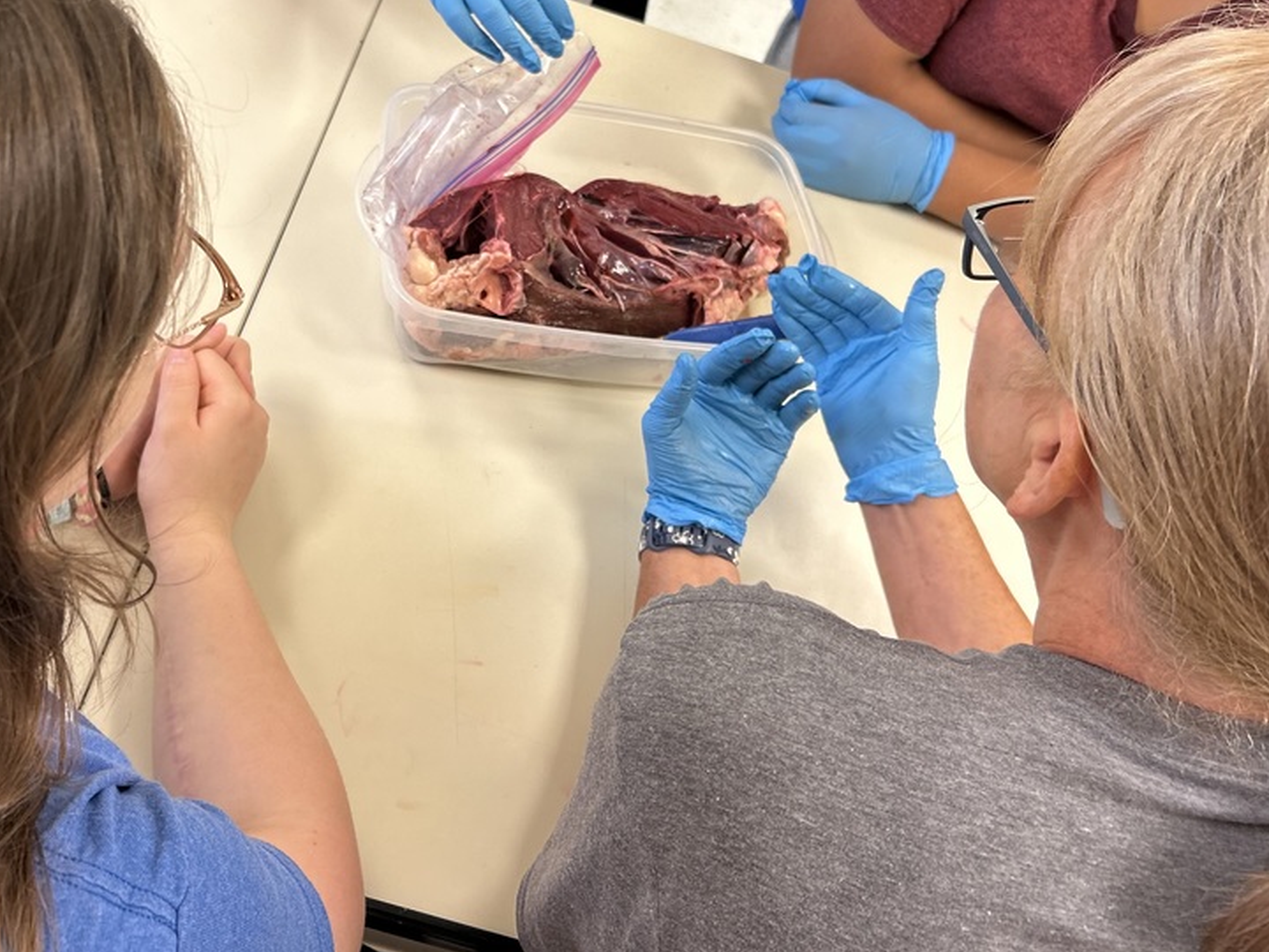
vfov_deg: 38.2
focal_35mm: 37
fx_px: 1356
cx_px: 515
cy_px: 307
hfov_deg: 49.9
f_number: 1.5
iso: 125
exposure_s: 1/120
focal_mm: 5.7
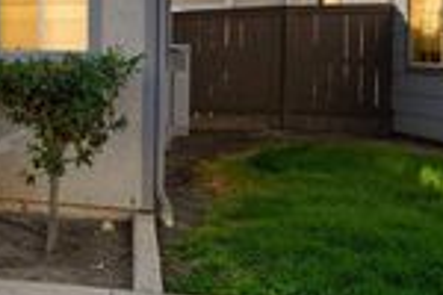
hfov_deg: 28.9
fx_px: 615
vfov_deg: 25.8
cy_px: 10
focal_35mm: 50
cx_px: -183
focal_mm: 10
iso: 100
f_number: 7.1
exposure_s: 1/60
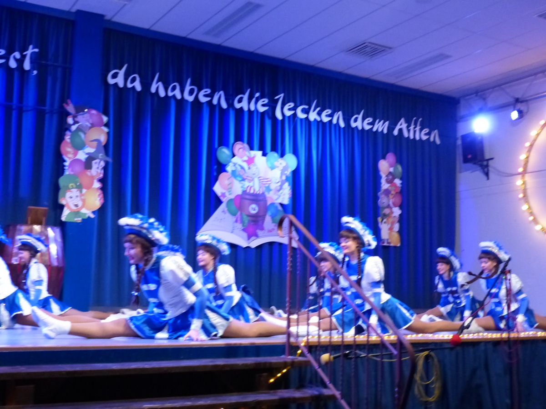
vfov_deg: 32.9
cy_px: 204
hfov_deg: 42.9
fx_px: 694
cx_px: 273
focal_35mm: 44
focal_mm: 7.8
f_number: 2.8
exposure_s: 1/60
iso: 800
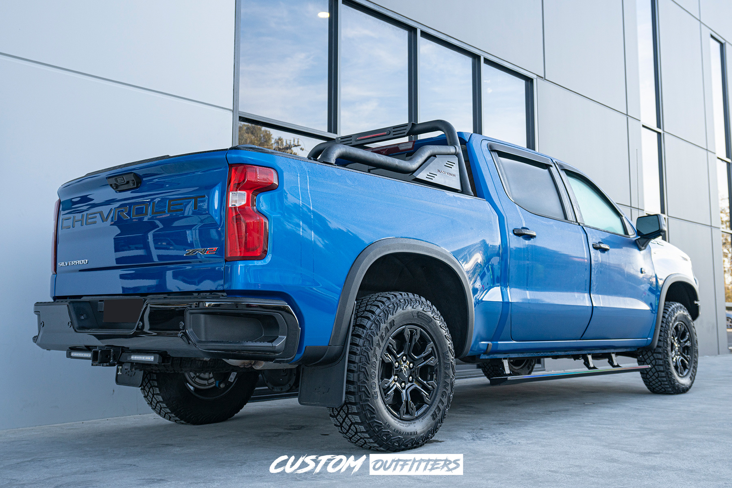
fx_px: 590
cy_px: 244
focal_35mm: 29
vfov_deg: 45.0
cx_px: 366
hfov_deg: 63.7
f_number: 4
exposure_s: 1/160
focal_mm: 29
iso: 250
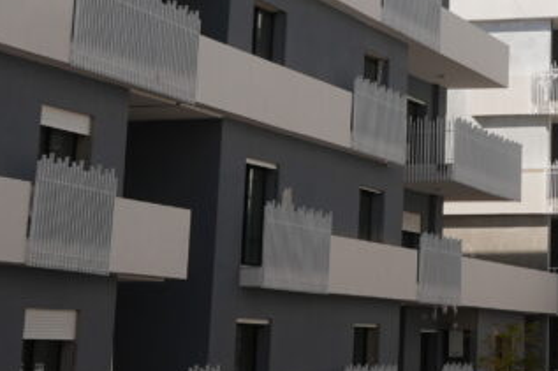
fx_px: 1704
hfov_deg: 17.9
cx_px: 613
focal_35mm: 110
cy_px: -32
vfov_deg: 12.2
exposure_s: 1/50
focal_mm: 34
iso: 125
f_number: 22
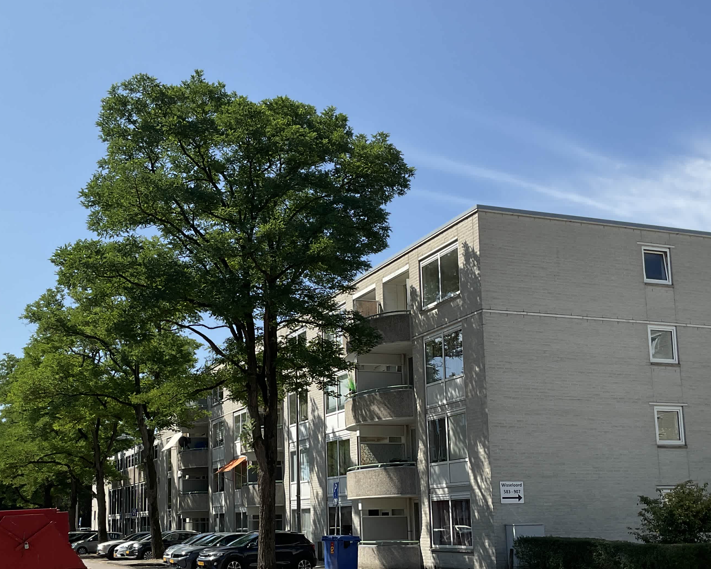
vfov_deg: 33.8
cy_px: 386
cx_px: 304
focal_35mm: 44
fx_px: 926
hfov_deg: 41.9
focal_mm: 3
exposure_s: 1/1848
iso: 16
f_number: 1.8
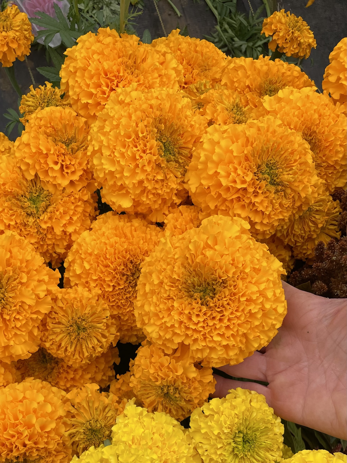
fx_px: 348
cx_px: 174
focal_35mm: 26
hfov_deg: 53.1
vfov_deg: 67.3
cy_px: 232
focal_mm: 4.2
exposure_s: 1/2398
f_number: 1.6
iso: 32
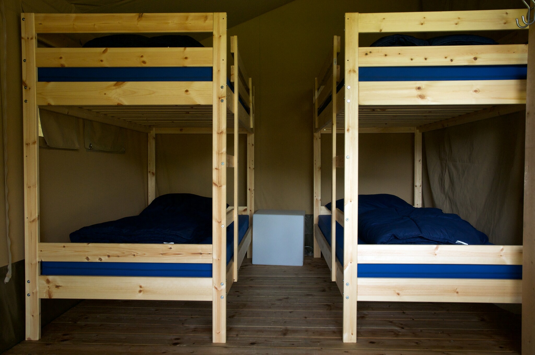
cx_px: 268
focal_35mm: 30
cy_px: 178
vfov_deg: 43.5
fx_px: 445
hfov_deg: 62.0
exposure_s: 1/100
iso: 800
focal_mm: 20
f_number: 6.3
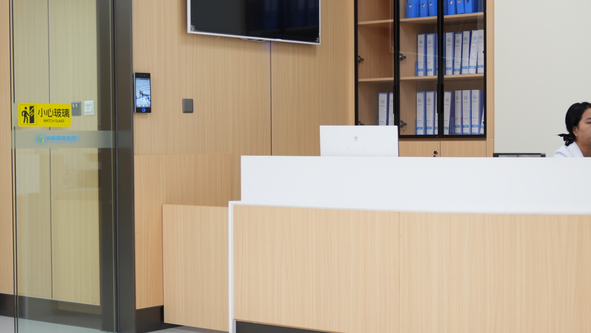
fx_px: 1128
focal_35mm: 72
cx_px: 405
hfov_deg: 29.1
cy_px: 182
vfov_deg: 16.8
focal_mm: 36.5
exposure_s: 1/100
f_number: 2.8
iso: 400
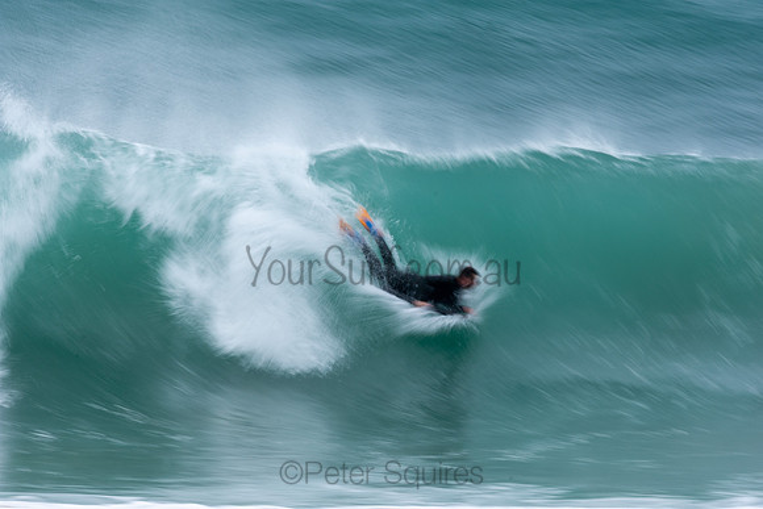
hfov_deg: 2.7
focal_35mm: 750
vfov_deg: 1.8
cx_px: 382
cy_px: 254
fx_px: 15899
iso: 100
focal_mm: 500
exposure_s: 1/20
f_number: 20
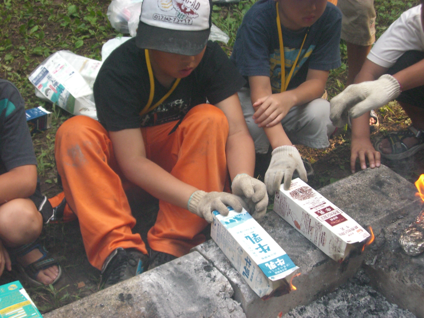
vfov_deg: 22.3
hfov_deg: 29.4
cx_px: 212
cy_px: 159
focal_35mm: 66
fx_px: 808
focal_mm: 10.7
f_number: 3.6
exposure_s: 1/160
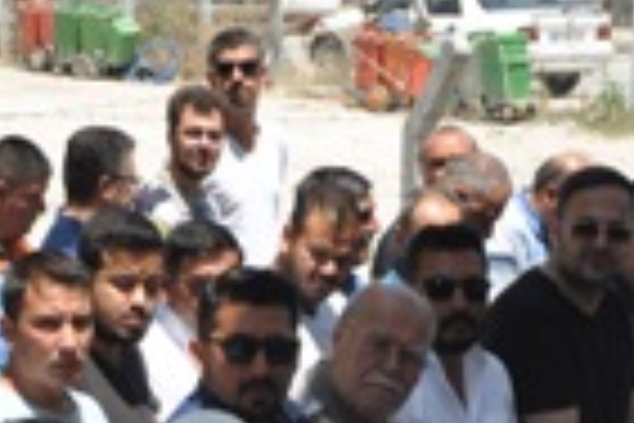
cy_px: 639
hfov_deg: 12.3
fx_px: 2934
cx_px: 252
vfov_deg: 8.1
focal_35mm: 167
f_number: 10
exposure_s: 1/200
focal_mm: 35
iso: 200
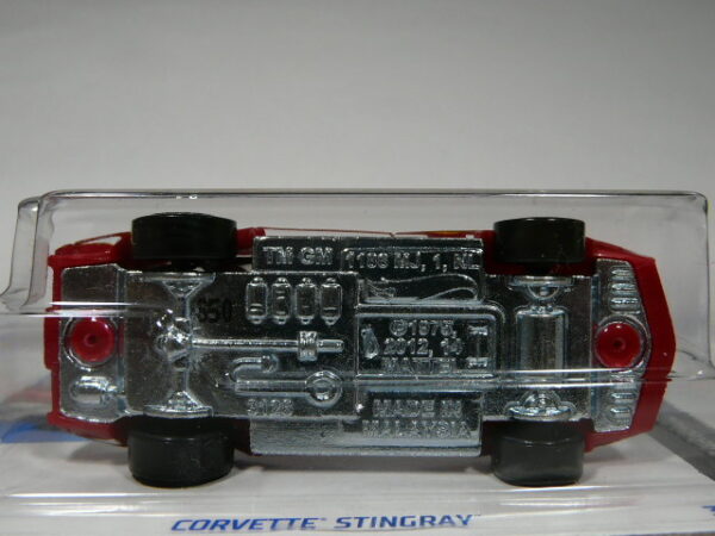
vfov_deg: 36.8
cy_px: 268
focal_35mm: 39
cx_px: 358
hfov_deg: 47.9
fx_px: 806
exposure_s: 1/125
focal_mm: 4.6
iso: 100
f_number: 2.8
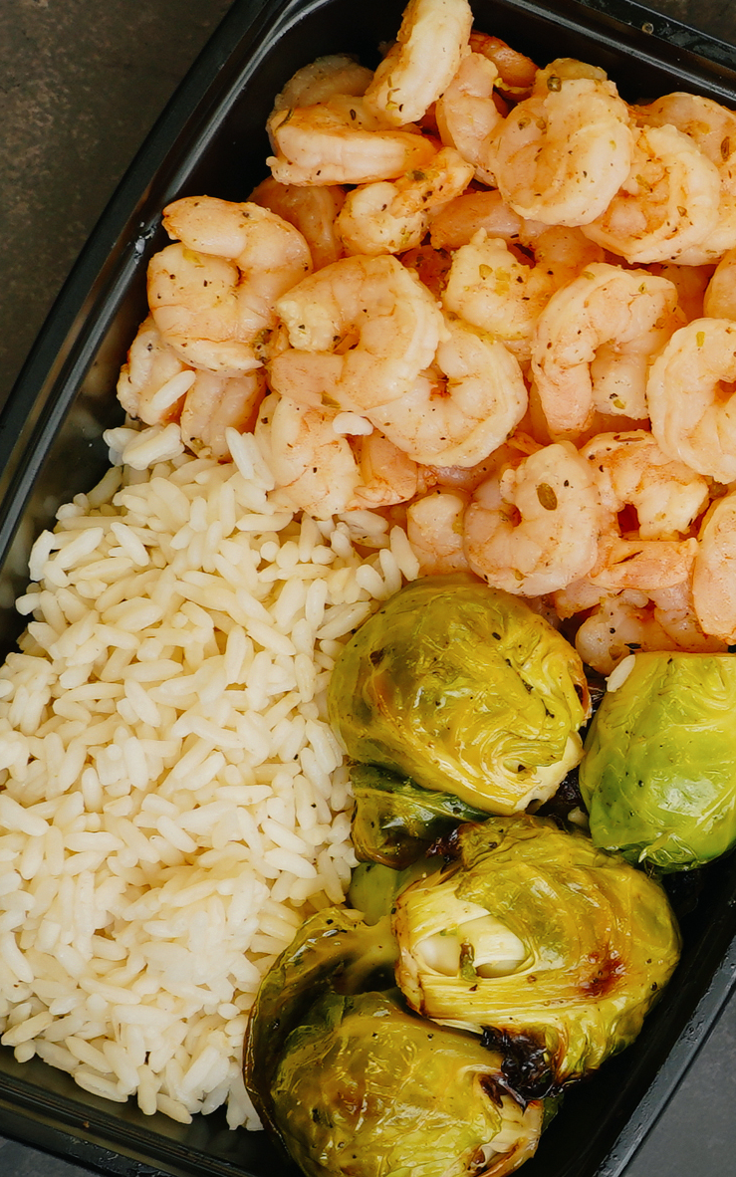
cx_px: 1302
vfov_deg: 16.4
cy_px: 726
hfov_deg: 9.8
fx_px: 4075
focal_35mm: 127
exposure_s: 1/60
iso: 160
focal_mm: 33
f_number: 4
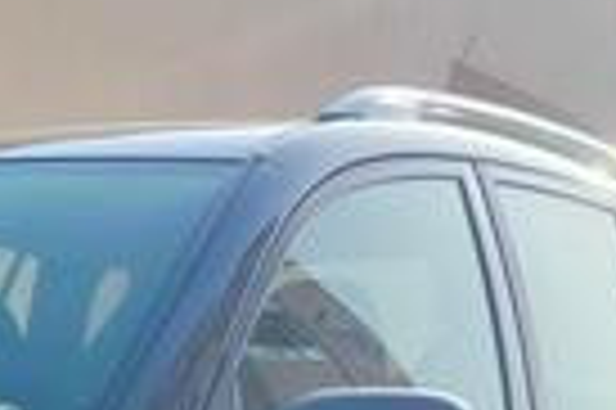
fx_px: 2034
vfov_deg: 10.4
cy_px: 885
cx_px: -157
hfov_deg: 16.4
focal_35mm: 119
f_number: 1.75
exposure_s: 1/714
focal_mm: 5.25
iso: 100
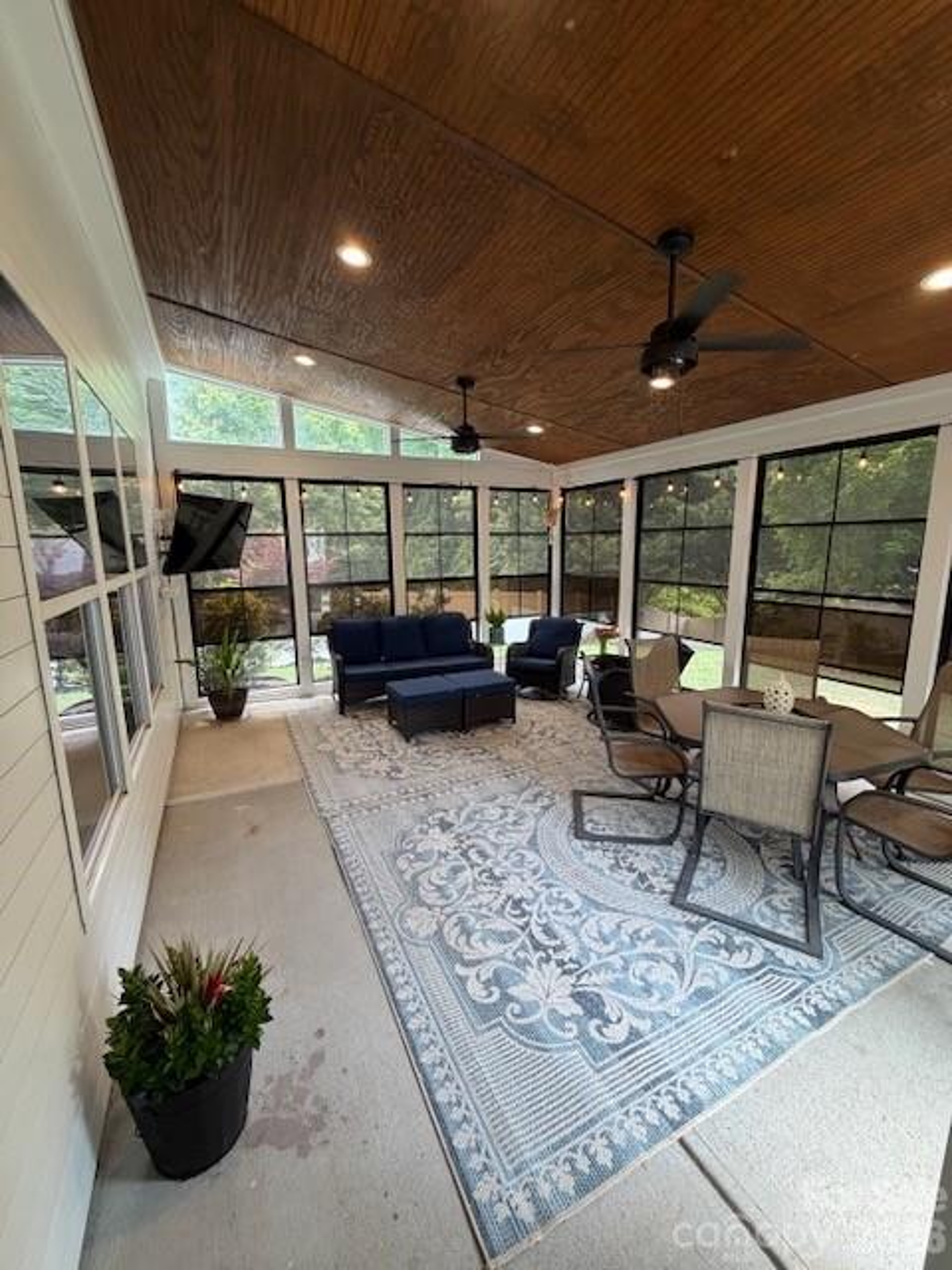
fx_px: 513
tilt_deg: -10.6
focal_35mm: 14
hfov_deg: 85.7
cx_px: 476
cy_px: 635
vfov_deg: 102.1
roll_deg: +0.2
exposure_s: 1/120
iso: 125
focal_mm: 2.22
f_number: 2.2
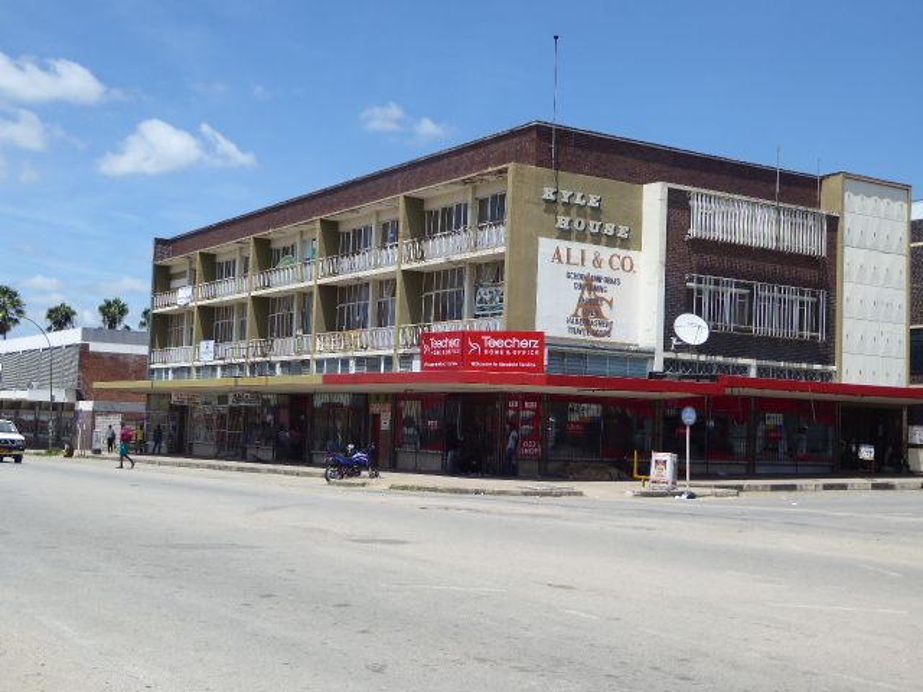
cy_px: 346
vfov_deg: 29.7
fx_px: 1307
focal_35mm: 49
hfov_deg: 38.9
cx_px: 462
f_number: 4
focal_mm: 8.4
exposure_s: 1/640
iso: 80
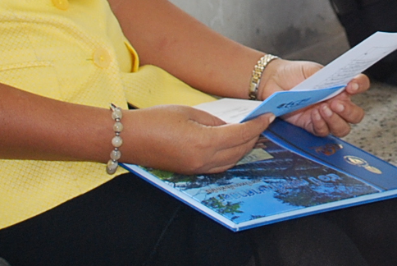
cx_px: 419
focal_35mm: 156
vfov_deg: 8.5
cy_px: -230
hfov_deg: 12.9
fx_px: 1722
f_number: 4.5
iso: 400
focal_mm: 26
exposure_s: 1/50
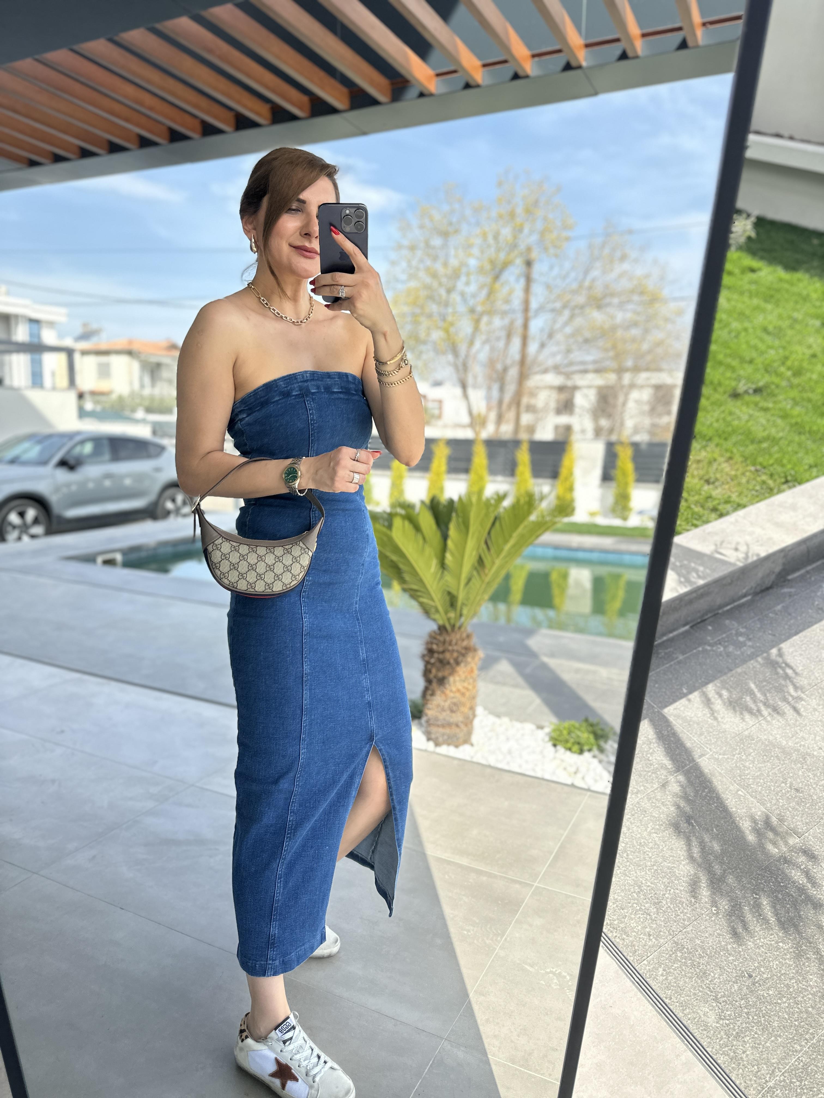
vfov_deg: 71.6
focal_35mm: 24
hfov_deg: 56.8
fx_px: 762
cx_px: 412
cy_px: 549
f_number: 1.78
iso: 80
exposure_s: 1/1357
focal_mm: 6.86
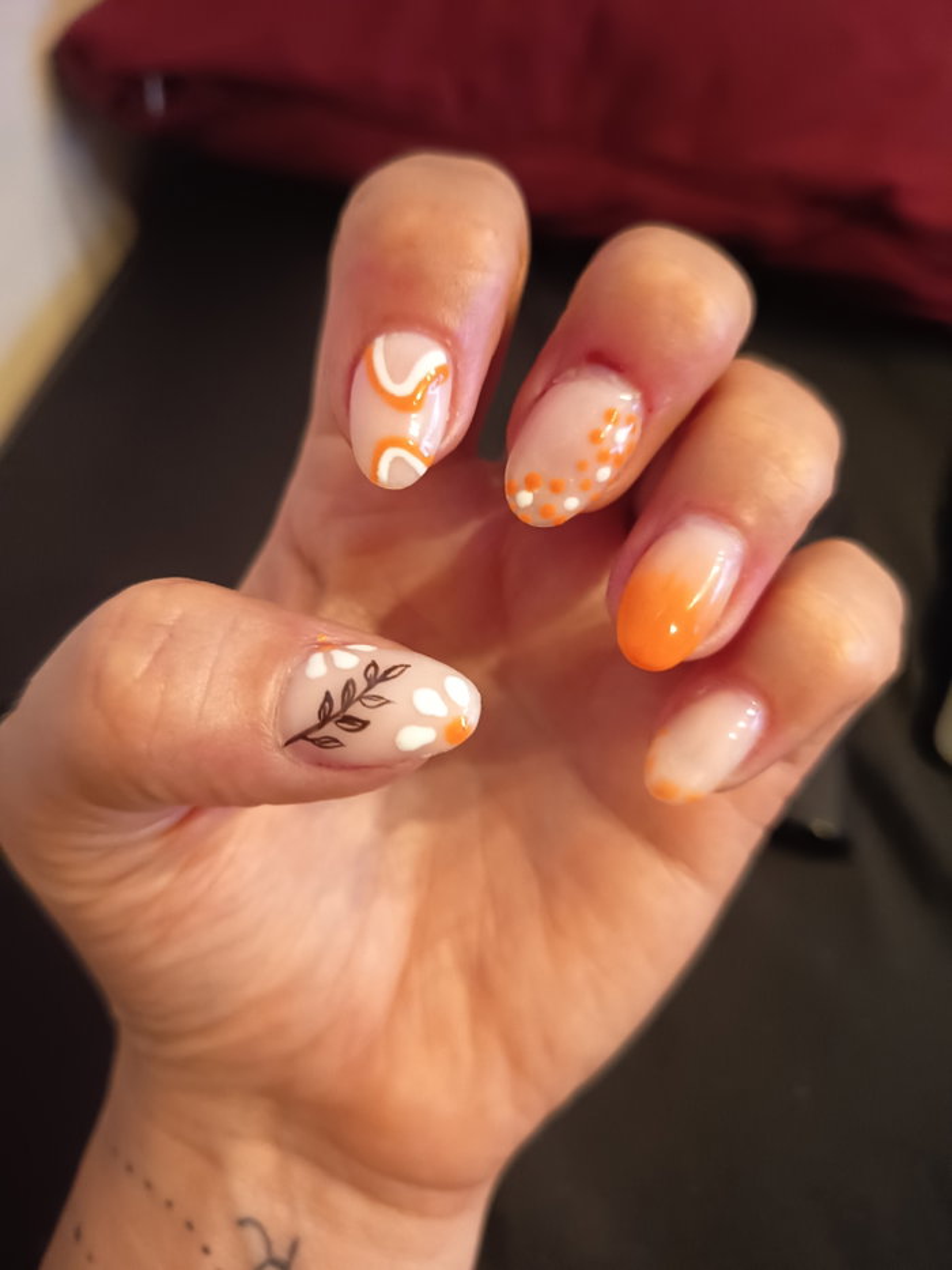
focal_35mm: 24
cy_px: 635
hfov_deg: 56.8
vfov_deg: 71.6
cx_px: 476
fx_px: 880
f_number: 1.7
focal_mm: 5.24
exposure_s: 1/16.7
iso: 2682
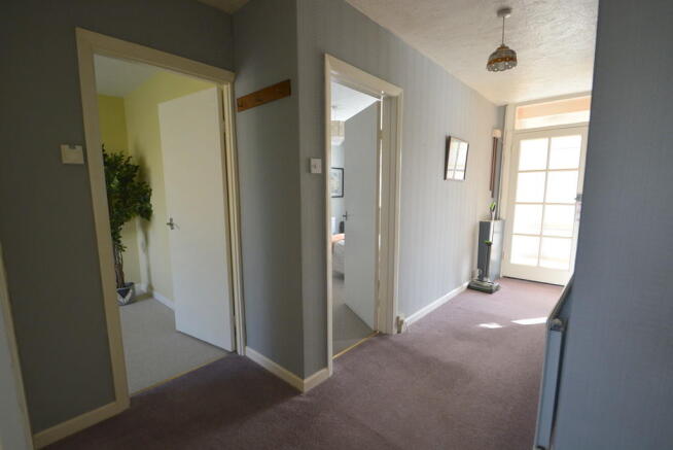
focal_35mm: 15
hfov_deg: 100.4
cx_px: 336
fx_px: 281
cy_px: 225
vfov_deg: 77.4
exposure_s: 1/100
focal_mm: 10
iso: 400
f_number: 5
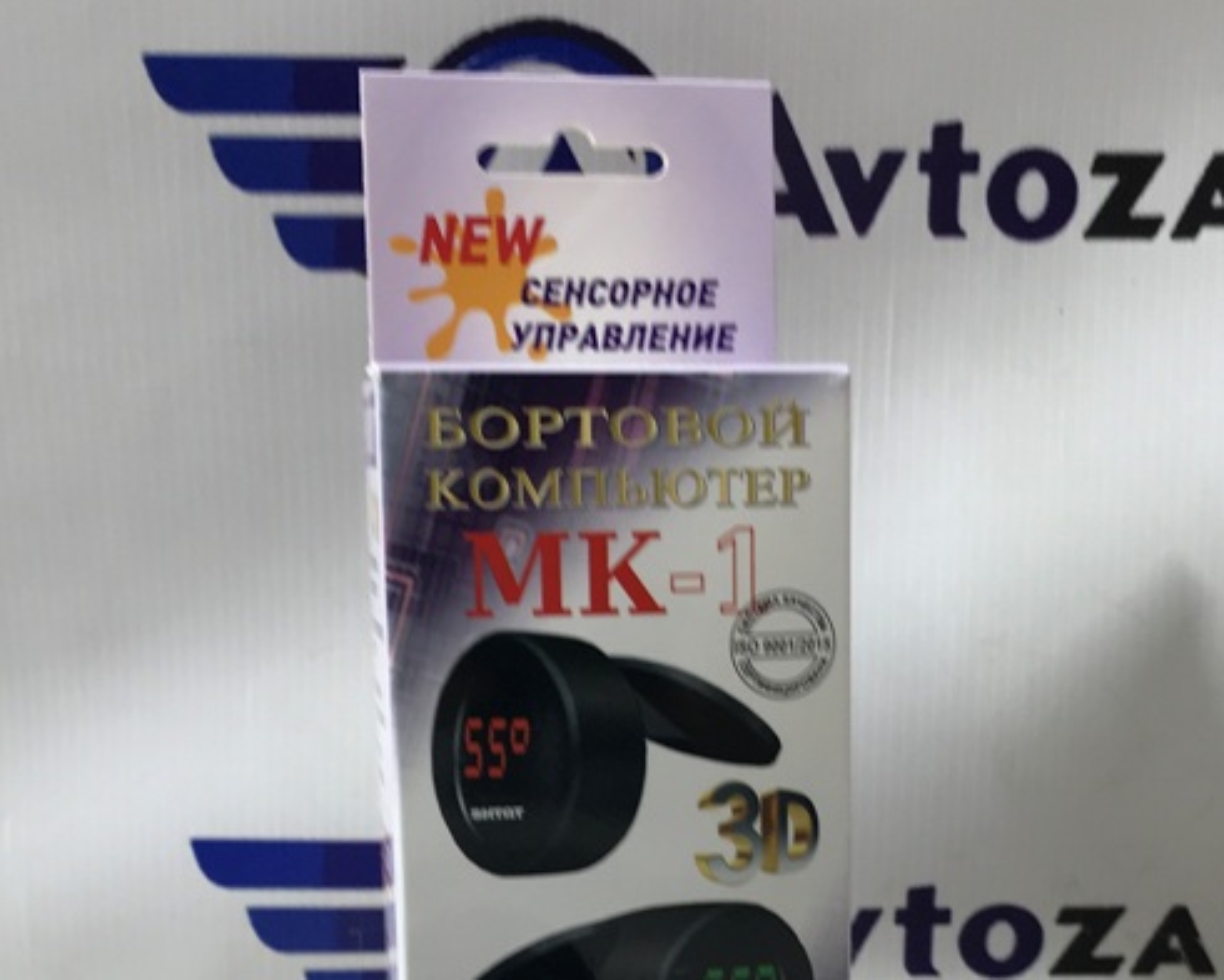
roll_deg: +0.2
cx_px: 715
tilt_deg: -10.2
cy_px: 820
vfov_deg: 26.1
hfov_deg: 32.9
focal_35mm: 57
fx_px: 2065
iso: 25
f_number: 1.8
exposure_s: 1/50
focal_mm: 3.99
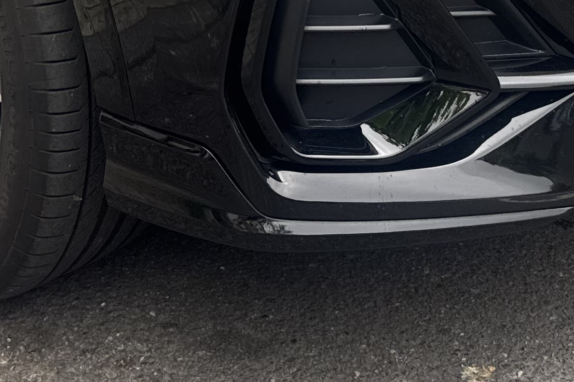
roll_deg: +2.1
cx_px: 248
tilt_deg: -10.8
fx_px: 1451
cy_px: -266
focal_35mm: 91
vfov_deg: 13.7
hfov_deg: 22.4
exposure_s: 1/730
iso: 80
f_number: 1.78
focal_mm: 6.76
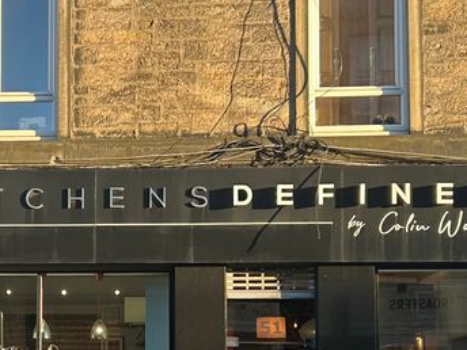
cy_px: 310
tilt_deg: +4.7
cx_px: 94
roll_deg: -2.1
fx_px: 1133
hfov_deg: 23.0
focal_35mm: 84
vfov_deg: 17.3
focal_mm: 5.7
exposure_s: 1/372
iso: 50
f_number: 1.5
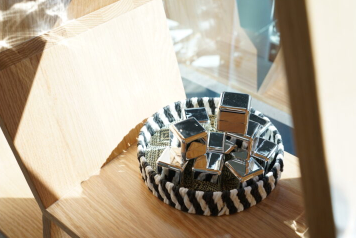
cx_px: 180
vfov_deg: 33.5
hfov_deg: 48.4
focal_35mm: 40
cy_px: 114
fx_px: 396
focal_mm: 38
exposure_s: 1/50
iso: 400
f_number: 7.1
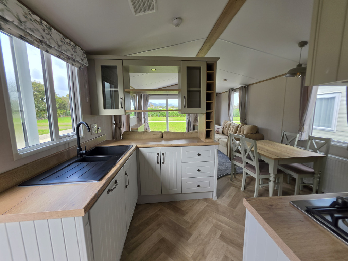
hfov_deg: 106.2
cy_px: 130
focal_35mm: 13
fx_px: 131
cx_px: 174
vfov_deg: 89.9
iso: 16
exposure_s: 1/100
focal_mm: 2.2
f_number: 1.9
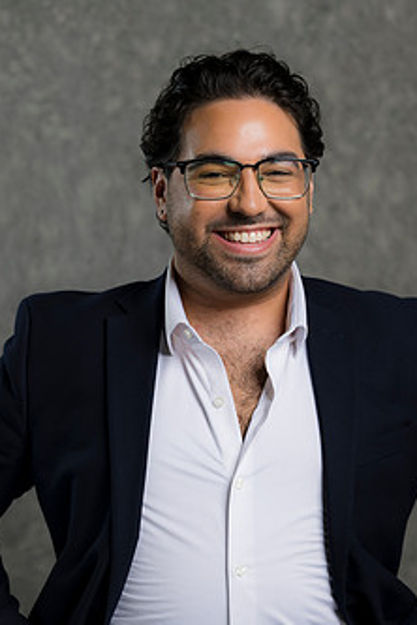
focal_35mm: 115
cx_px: 195
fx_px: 1998
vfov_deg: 17.8
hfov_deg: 11.9
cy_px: 357
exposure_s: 1/200
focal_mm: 85
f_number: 5
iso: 125
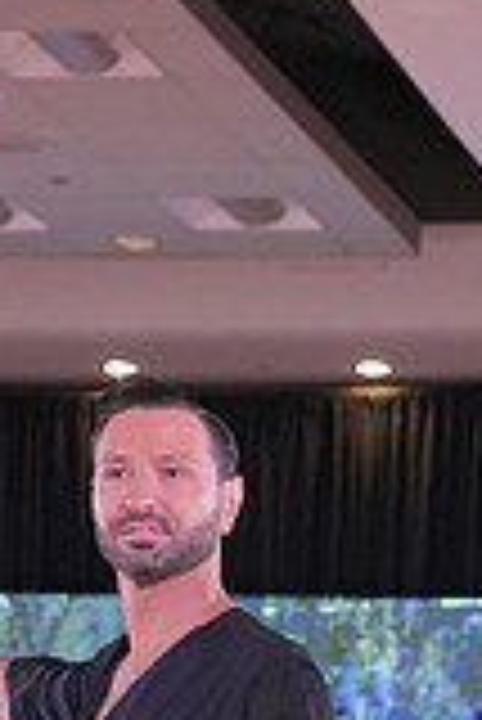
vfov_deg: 10.7
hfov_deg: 7.6
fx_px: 3627
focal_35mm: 181
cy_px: 1242
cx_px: 462
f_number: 4
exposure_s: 1/400
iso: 2500
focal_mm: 50
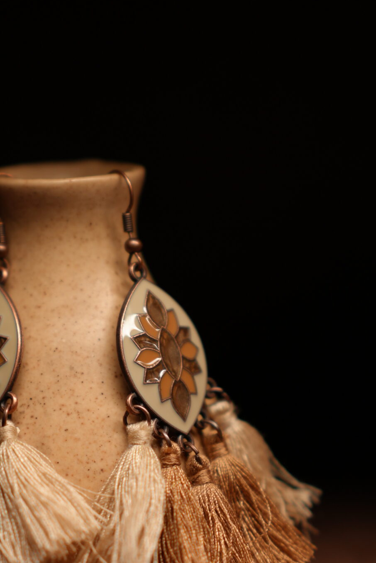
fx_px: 1534
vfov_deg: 20.8
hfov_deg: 13.9
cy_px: 293
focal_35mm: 98
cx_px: 89
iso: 160
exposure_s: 1/100
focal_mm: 35
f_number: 1.8
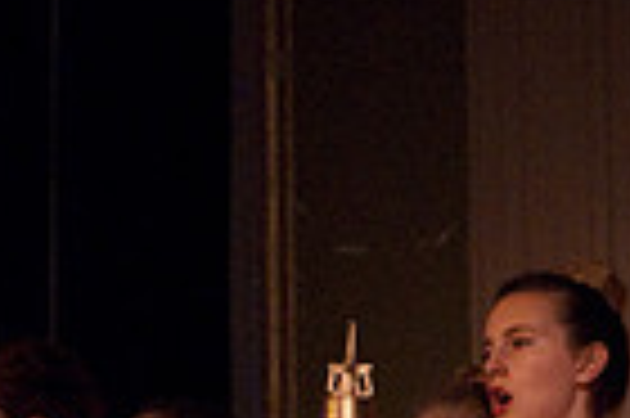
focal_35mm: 193
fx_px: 3375
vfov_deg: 7.0
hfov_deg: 10.3
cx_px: 918
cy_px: 620
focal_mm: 31
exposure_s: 1/60
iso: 1250
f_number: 2.8
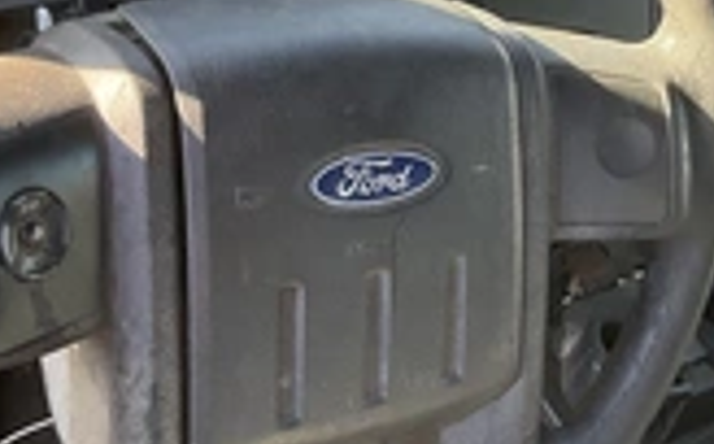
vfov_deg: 17.2
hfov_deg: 27.0
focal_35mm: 75
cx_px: 570
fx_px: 1457
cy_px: 91
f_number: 1.8
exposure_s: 1/122
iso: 50
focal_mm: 3
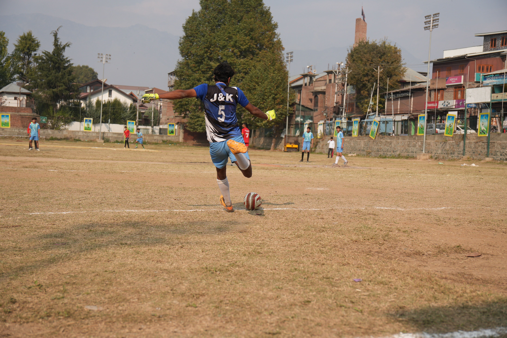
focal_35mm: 52
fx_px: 739
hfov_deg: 37.9
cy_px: 169
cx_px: 254
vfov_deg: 25.7
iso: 100
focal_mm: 35
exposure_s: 1/2000
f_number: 2.8
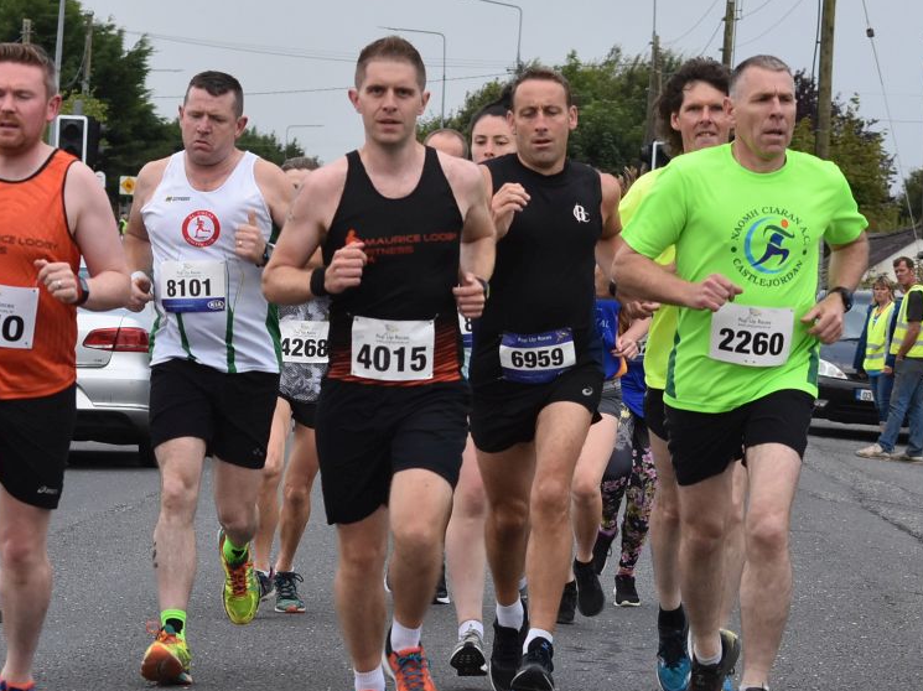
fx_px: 5410
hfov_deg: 9.7
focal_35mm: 203
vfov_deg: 7.3
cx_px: 339
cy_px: 417
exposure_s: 1/500
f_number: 5.6
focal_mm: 70
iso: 800
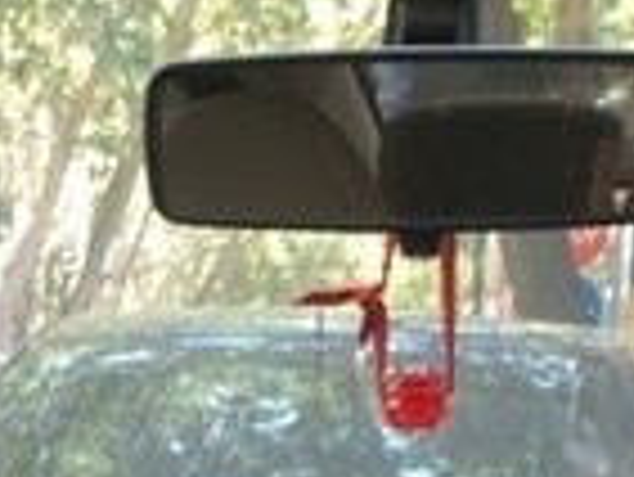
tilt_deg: -15.6
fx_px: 2493
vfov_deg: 9.8
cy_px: 1105
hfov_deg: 14.5
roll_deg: -1.4
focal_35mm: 136
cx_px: 283
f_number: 2.2
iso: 40
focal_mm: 4.15
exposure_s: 1/50
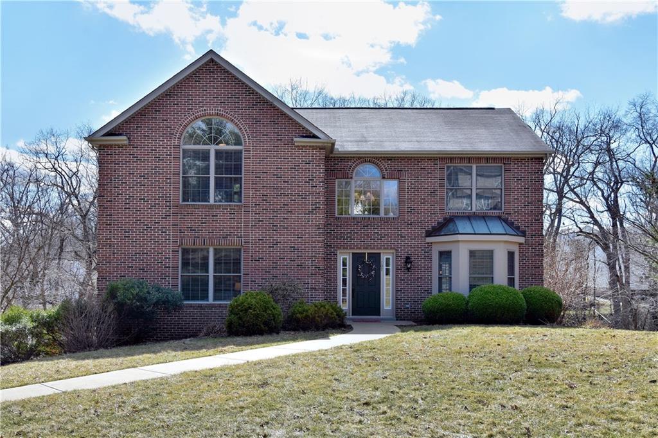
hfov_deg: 53.1
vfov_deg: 36.8
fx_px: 658
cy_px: 219
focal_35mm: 36
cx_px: 329
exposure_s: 1/320
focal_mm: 24
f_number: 10
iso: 200
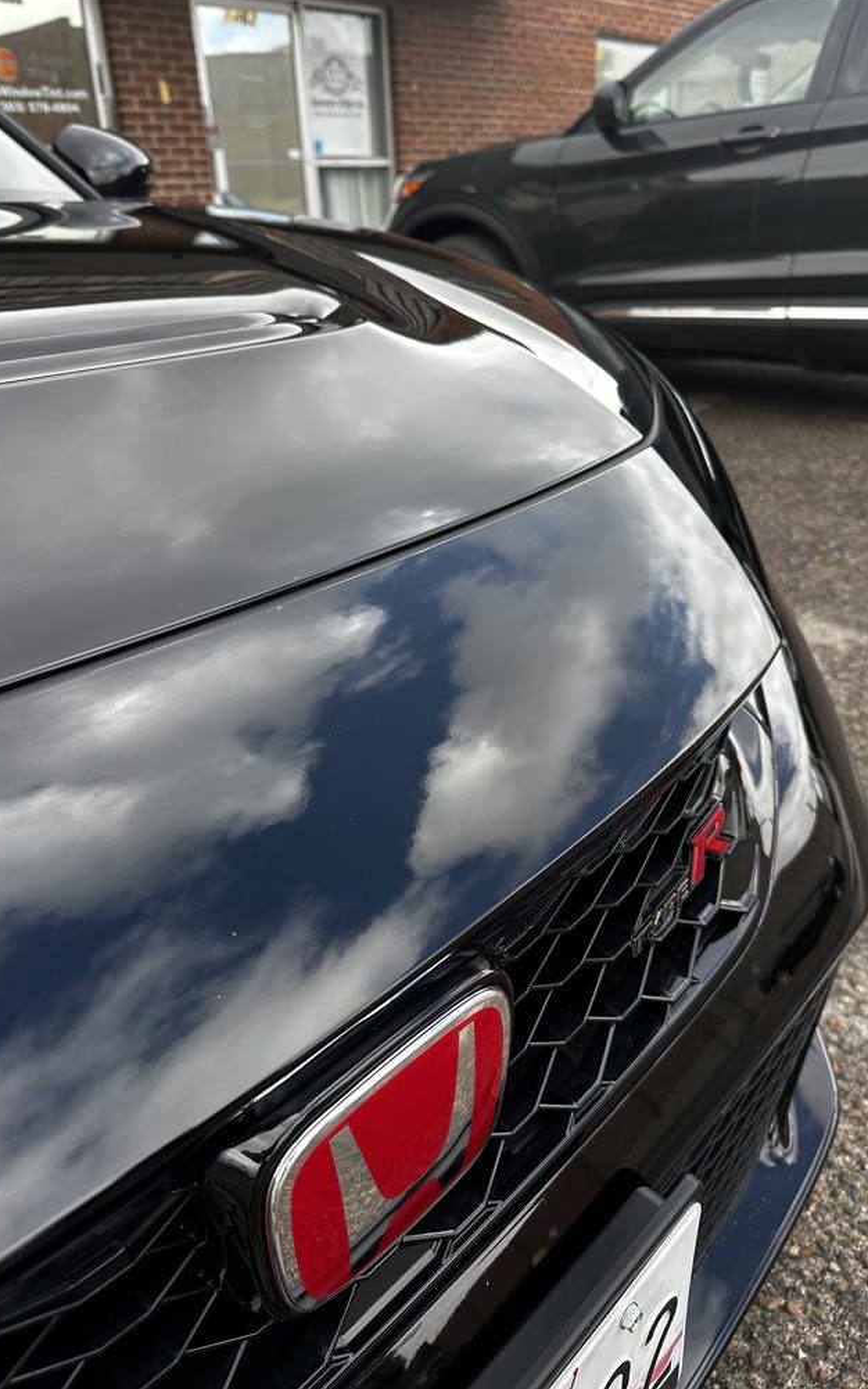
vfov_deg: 70.4
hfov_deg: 47.6
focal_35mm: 26
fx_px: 984
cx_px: 427
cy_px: 681
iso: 80
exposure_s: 1/564
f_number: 1.78
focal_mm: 6.86
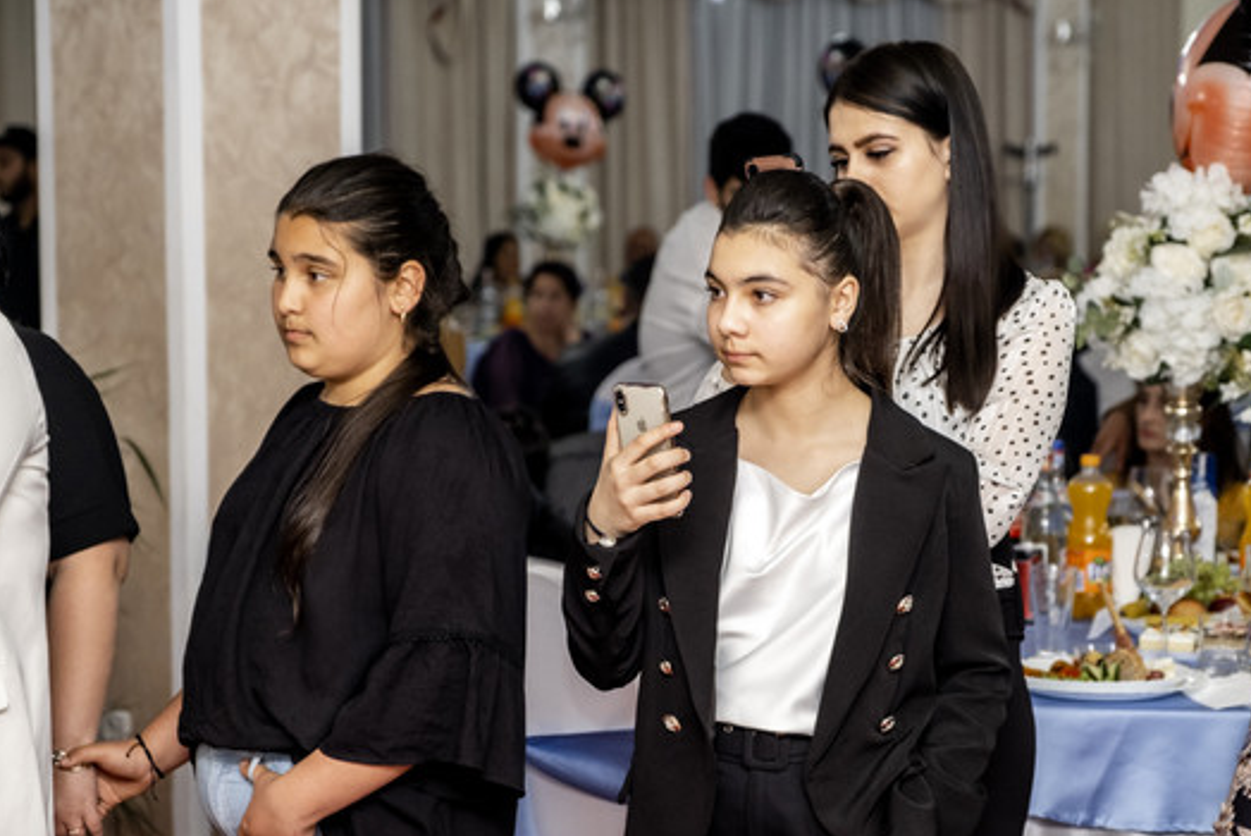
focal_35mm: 94
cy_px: 453
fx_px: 3268
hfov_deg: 21.7
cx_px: 714
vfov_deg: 14.6
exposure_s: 1/160
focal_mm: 51.6
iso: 1250
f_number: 2.8
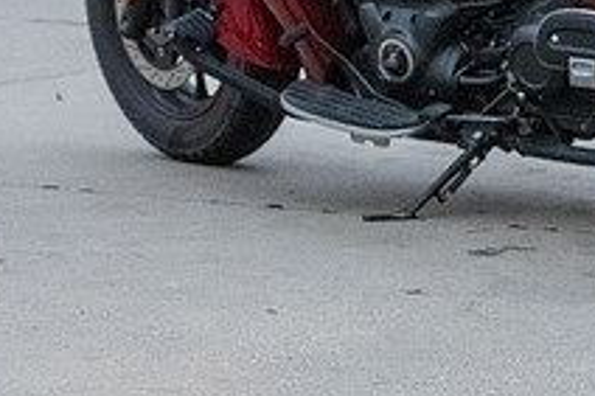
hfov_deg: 7.7
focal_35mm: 267
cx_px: 547
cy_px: -109
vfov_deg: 5.1
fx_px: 4409
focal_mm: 68
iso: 6400
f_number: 4
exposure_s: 1/125
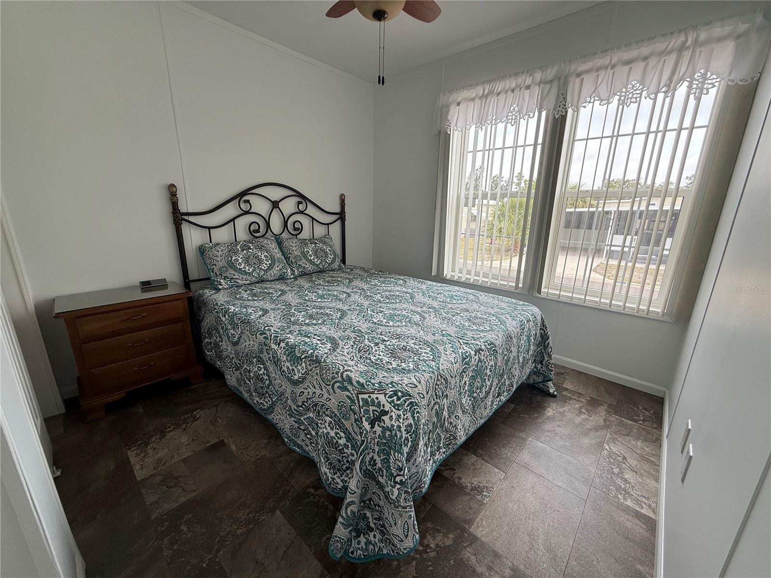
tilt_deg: -13.9
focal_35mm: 14
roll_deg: -1.5
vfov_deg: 85.7
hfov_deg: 102.1
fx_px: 312
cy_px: 289
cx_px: 386
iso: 64
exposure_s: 1/239
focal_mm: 2.22
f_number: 2.2
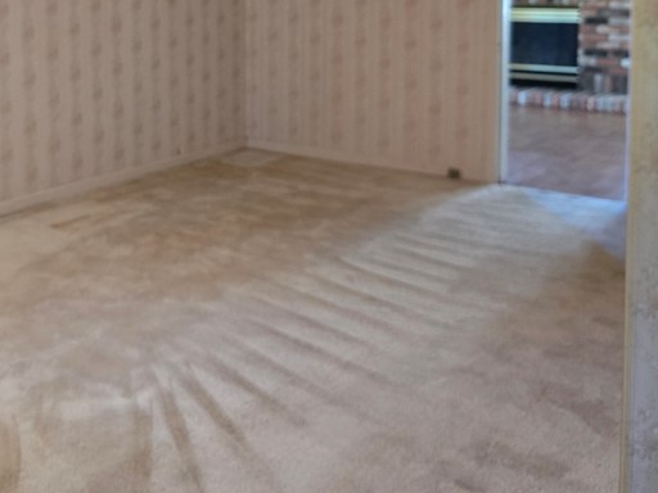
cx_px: 185
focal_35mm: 46
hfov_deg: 40.4
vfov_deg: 30.0
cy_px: 36
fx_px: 874
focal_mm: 5.4
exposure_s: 1/120
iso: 640
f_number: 1.8
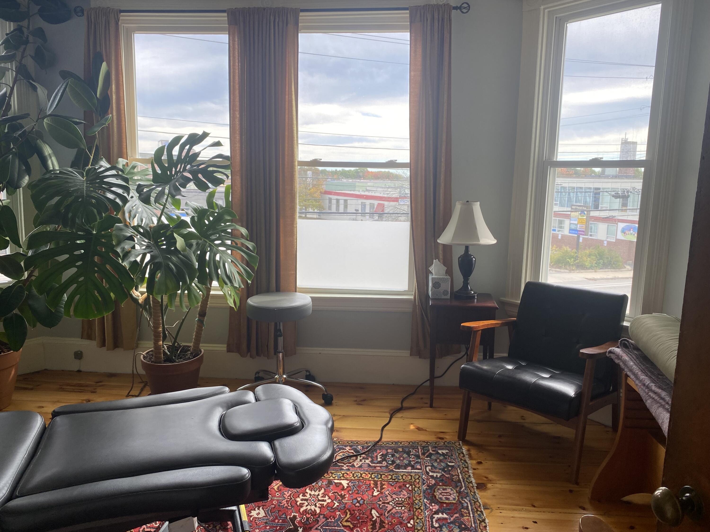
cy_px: 266
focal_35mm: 26
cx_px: 355
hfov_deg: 67.3
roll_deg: -2.0
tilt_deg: -9.9
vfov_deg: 53.1
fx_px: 533
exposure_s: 1/156
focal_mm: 4.25
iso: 32
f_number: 1.8
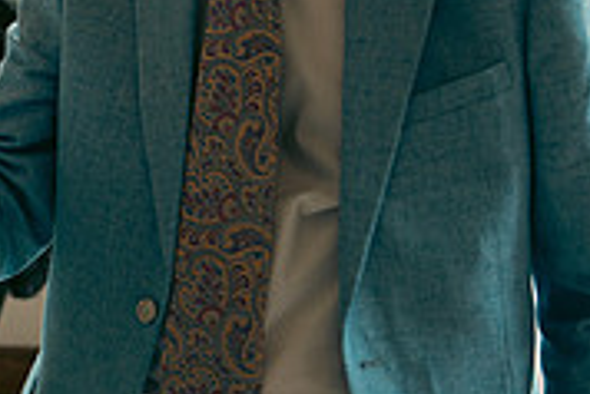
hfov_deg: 17.6
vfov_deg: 12.3
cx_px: -106
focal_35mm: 111
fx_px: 1821
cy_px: 41
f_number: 3.5
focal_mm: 34
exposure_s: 1/160
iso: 500
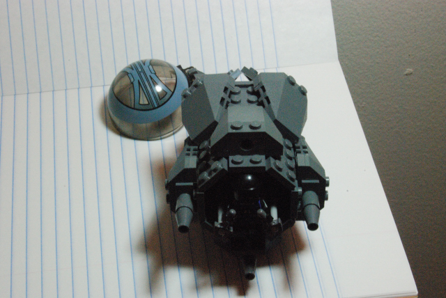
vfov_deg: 16.6
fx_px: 1023
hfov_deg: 24.6
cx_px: 223
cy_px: 149
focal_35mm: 82
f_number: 32
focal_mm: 55
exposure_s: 1/20
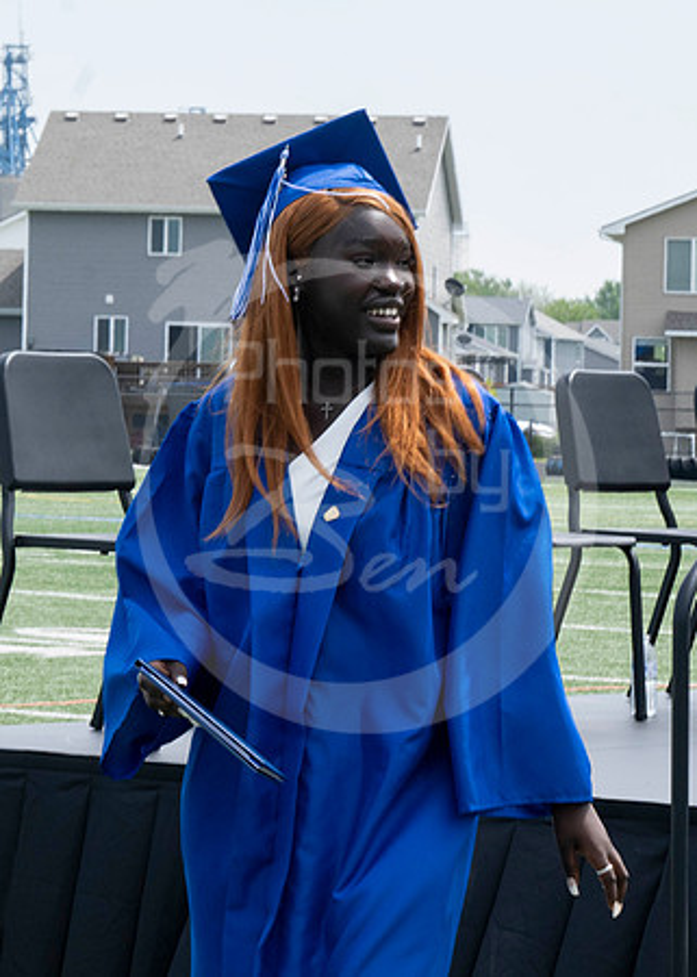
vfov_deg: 10.8
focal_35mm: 186
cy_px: 256
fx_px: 5165
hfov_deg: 7.7
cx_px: 151
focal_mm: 70
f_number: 13
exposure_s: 1/250
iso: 200
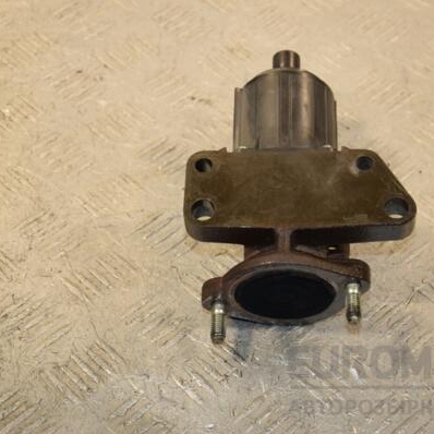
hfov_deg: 17.4
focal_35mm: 100
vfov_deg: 17.4
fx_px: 1418
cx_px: 267
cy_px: 217
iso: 800
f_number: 5.6
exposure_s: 1/200
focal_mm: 52
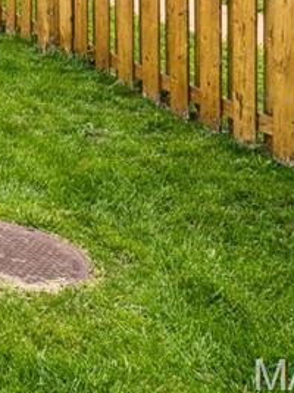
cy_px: -96
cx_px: -351
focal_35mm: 71
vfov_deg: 24.5
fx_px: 802
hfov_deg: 15.2
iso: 100
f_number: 22
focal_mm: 19.2
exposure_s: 1/13
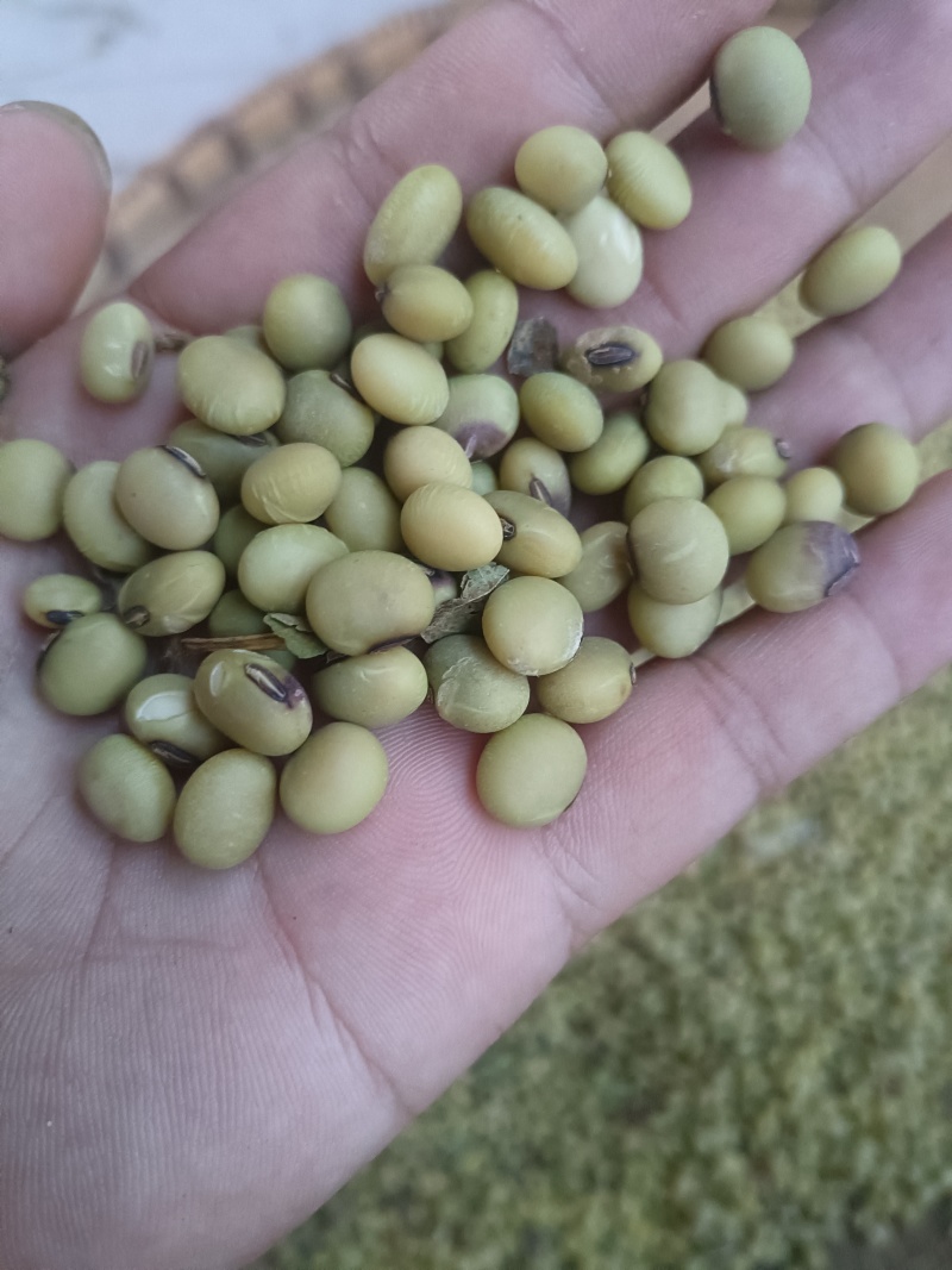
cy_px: 635
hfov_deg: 53.1
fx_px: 954
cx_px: 476
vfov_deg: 67.3
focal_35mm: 26
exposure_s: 1/50
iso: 3588
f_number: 1.8
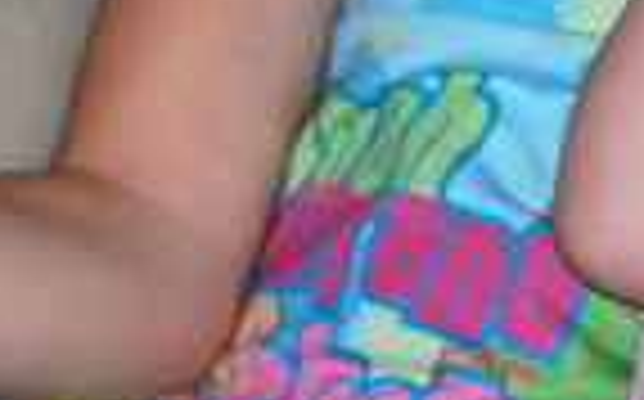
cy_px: -56
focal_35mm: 343
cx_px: 842
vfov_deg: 3.8
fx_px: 6013
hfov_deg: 6.1
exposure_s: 1/60
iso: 200
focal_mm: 40
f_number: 4.5
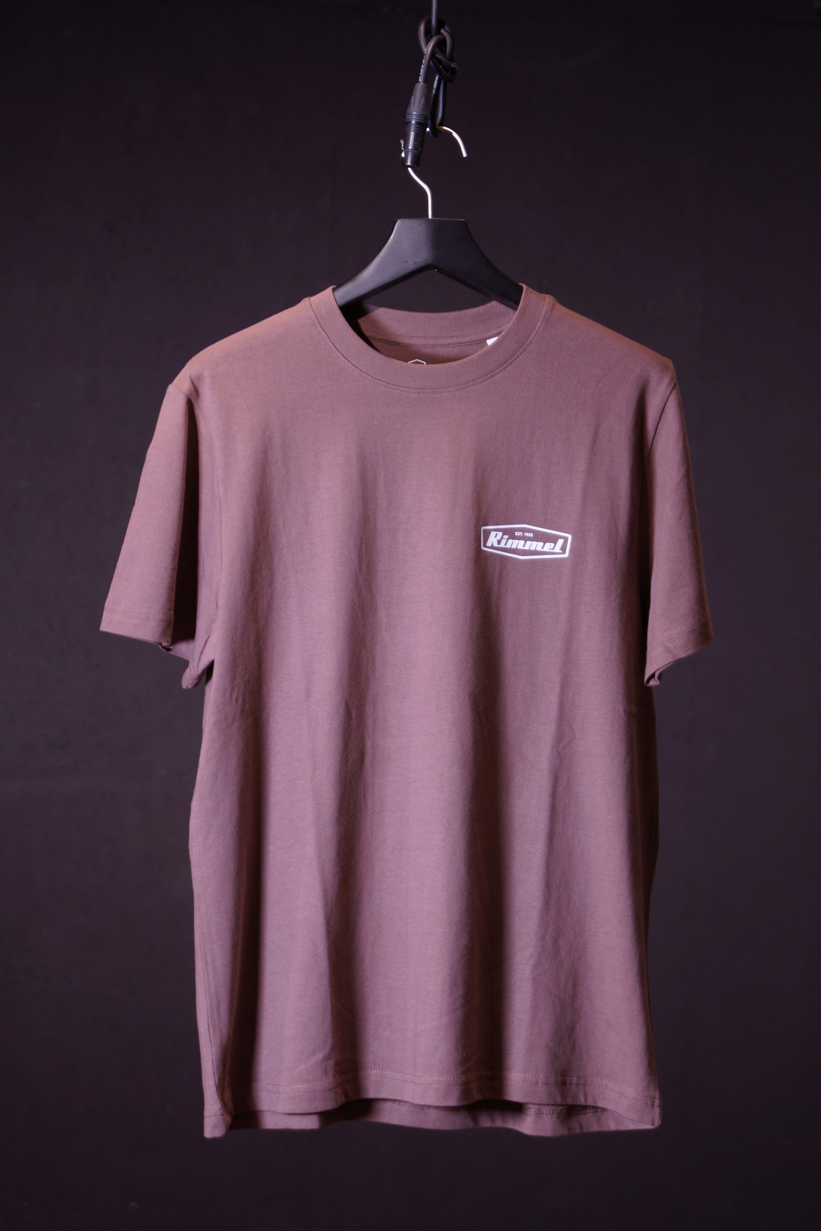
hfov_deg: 12.2
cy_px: 616
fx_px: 3848
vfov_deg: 18.2
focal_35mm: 112
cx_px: 410
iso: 100
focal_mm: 75
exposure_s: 1/8
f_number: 5
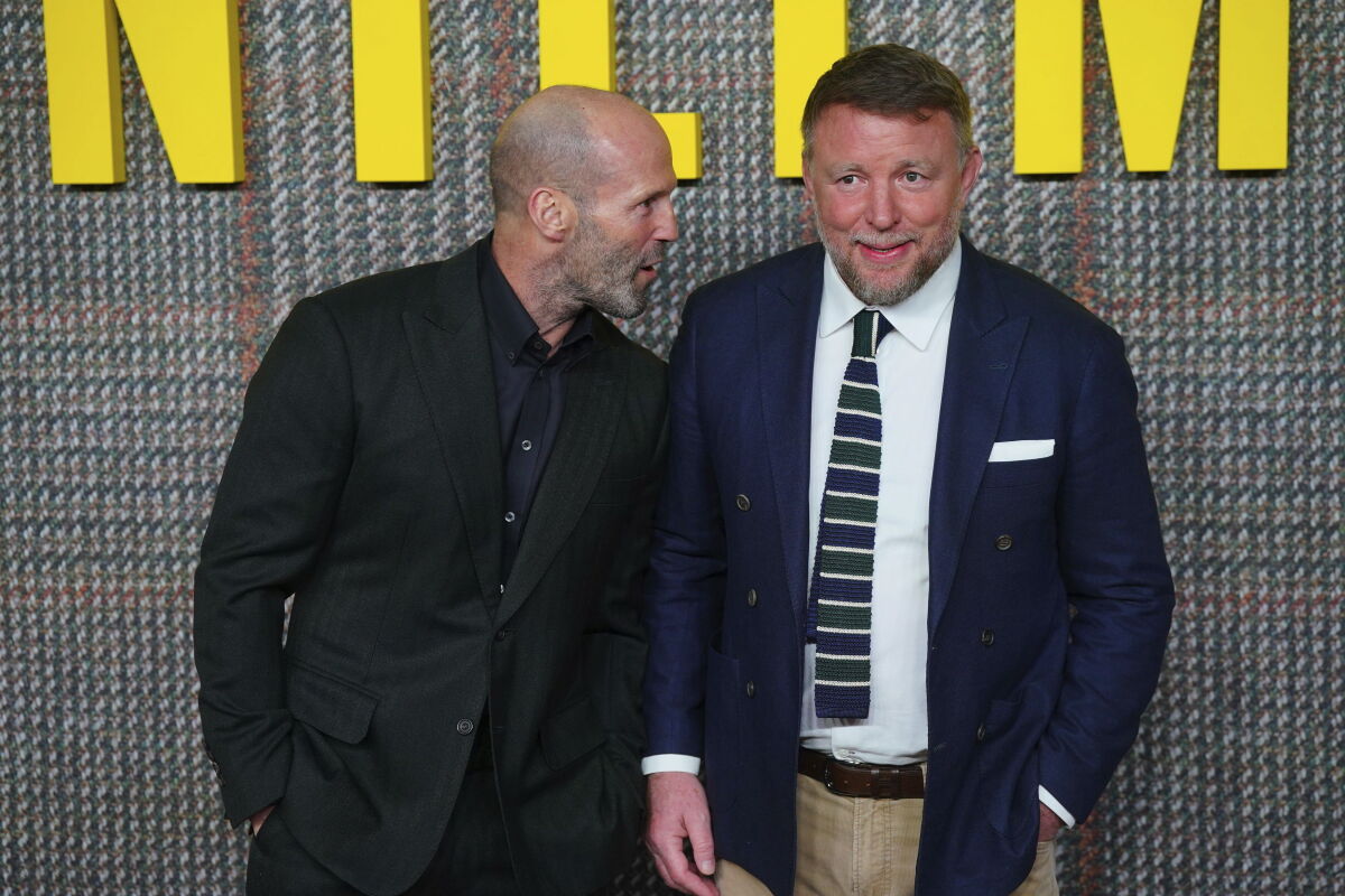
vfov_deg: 14.4
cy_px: 448
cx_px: 672
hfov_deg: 21.5
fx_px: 3549
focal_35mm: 95
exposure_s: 1/640
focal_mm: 95
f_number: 3.5
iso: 1250
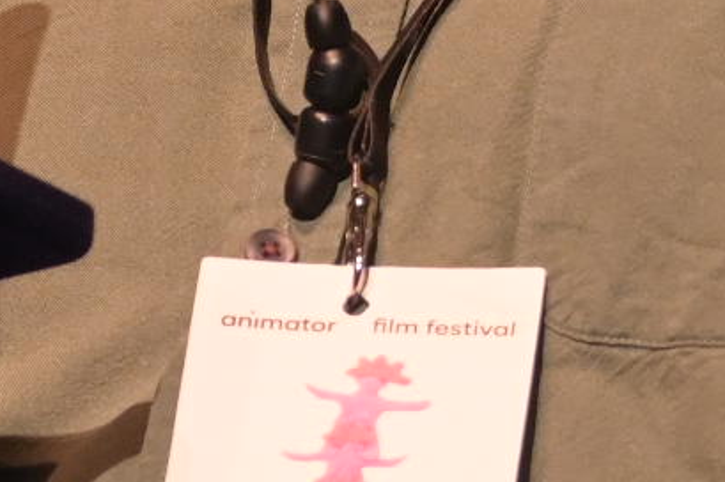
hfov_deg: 4.0
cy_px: -269
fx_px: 10282
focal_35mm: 511
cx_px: 80
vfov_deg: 2.7
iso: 1250
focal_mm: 50
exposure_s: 1/60
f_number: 4.5
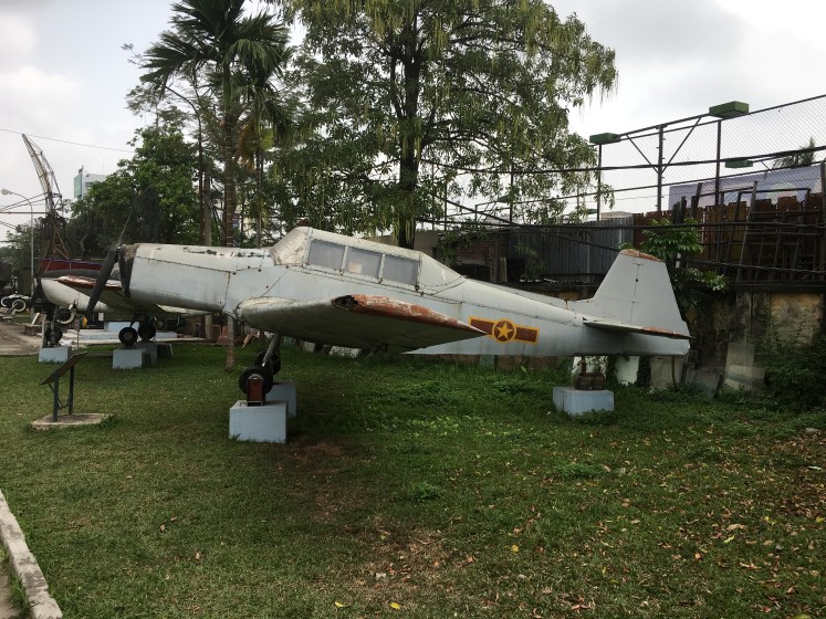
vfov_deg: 48.2
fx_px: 692
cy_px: 310
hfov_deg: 61.7
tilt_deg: +0.0
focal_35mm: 29
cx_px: 413
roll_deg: -0.9
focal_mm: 4.15
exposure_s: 1/1115
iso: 25
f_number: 2.2
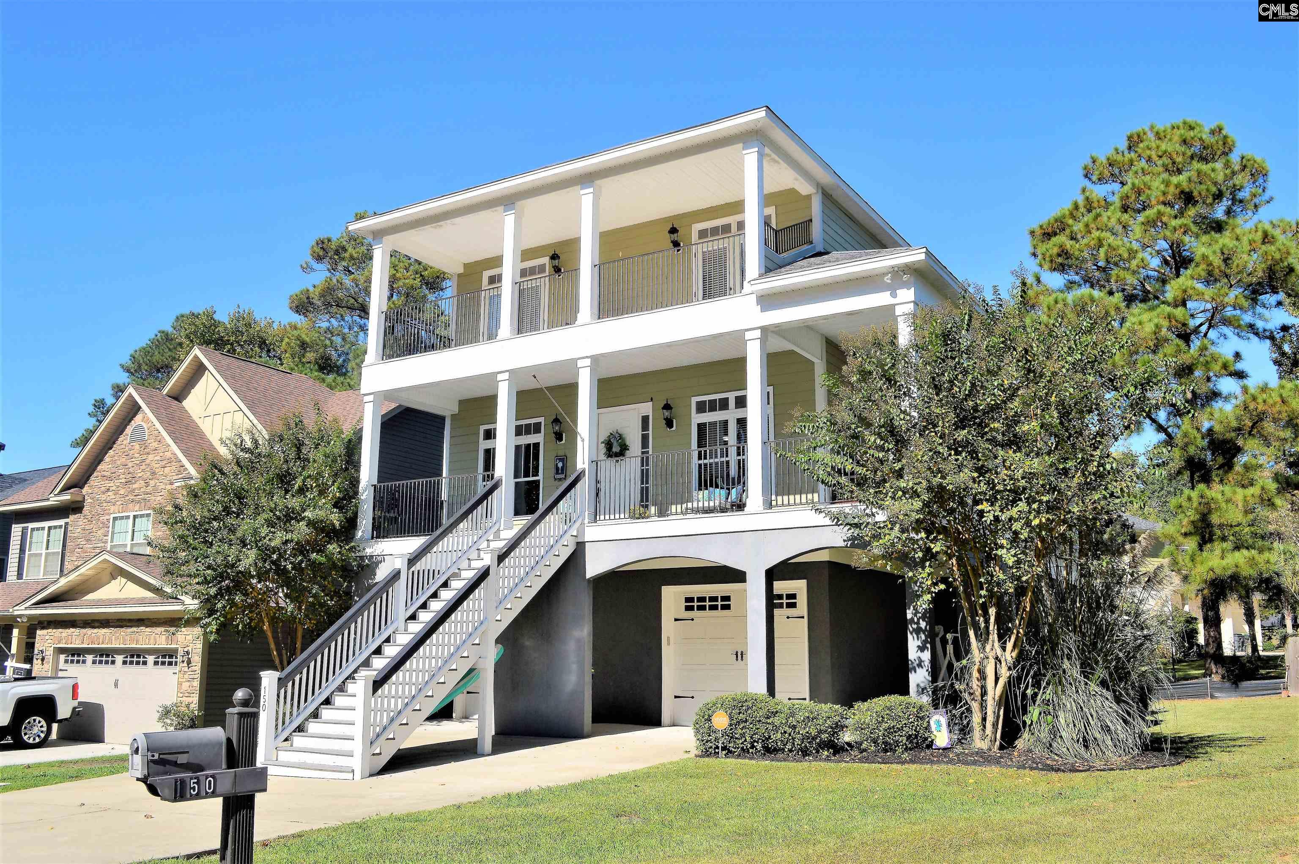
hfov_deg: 67.4
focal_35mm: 27
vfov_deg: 47.8
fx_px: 973
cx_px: 650
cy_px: 432
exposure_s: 1/320
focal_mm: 18
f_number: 9
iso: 100
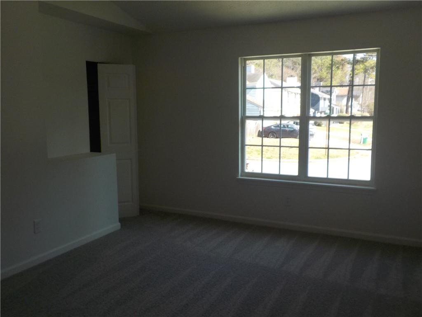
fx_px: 366
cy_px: 158
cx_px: 211
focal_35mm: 30
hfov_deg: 60.0
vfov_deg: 46.8
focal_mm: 4.1
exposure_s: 1/160
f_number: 3.3
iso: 125
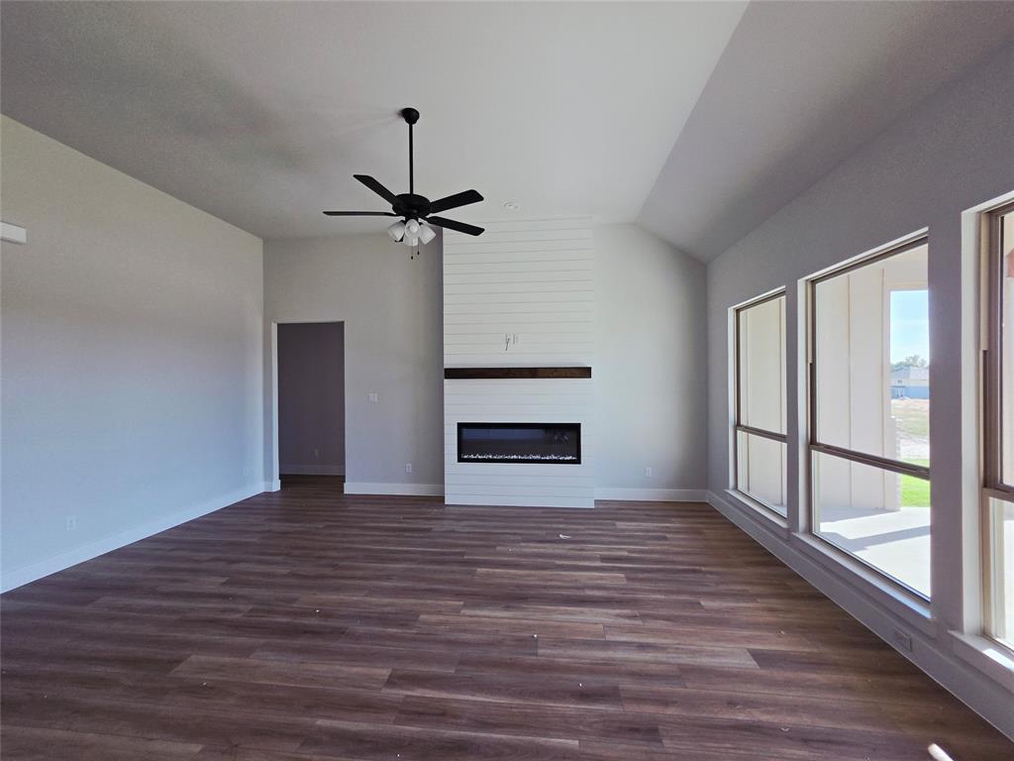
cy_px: 380
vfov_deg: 89.9
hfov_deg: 106.2
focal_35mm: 13
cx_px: 507
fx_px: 381
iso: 100
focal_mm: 2.2
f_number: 2.2
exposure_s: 1/533
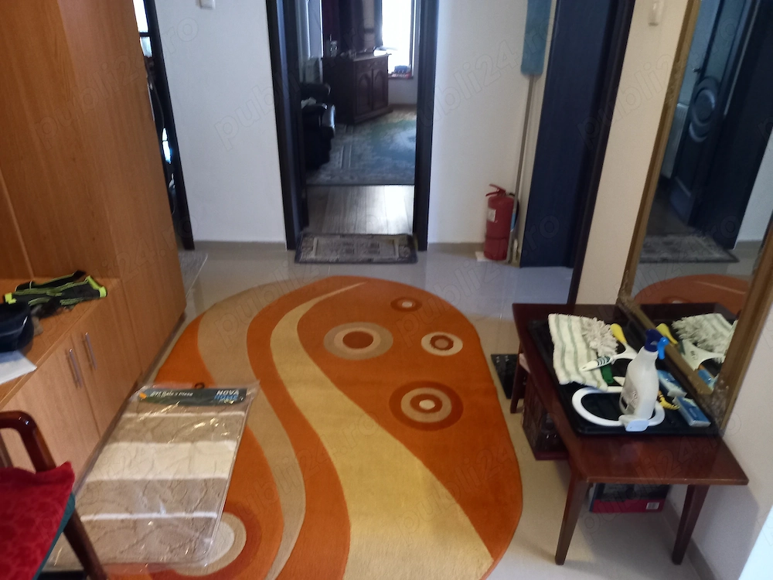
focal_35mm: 25
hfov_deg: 69.4
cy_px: 290
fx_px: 558
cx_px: 386
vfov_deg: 54.9
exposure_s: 1/20
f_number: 2
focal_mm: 4.6
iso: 800
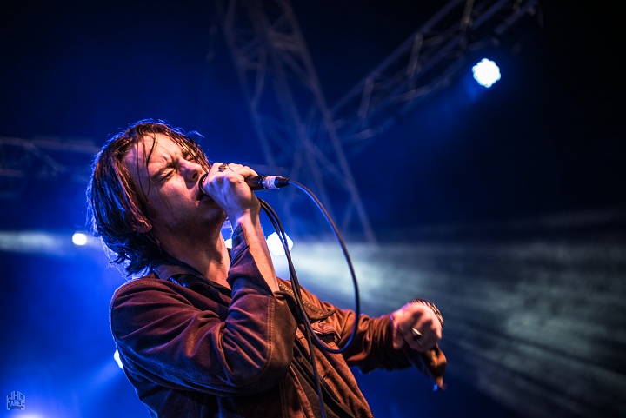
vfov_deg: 21.9
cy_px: 209
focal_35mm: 62
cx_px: 313
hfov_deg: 32.4
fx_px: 1079
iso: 500
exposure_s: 1/125
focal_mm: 62
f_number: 2.8
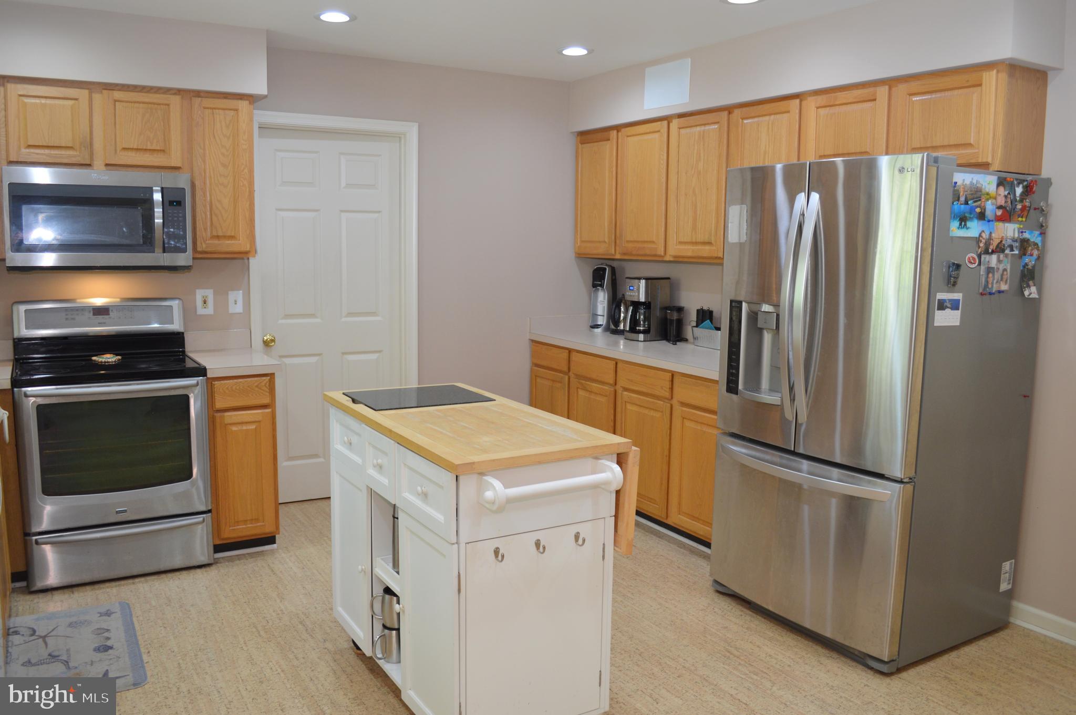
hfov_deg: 67.4
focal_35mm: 27
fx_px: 806
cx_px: 538
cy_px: 358
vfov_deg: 47.8
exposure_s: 1/50
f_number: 3.5
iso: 400
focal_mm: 18
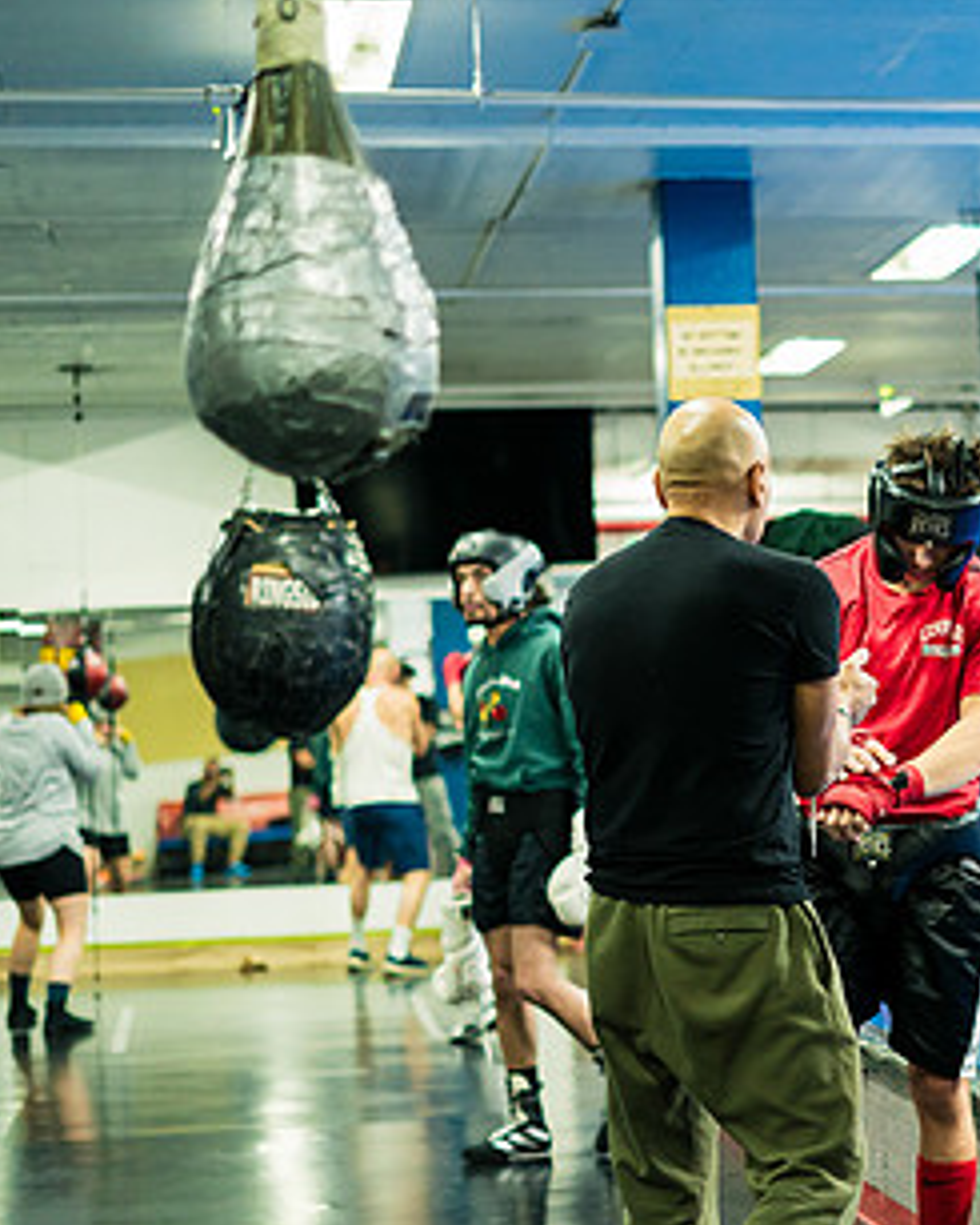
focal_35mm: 89
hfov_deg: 16.9
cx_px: 964
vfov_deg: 21.4
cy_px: 771
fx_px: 3225
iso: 1600
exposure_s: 1/250
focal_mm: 50
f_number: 1.8
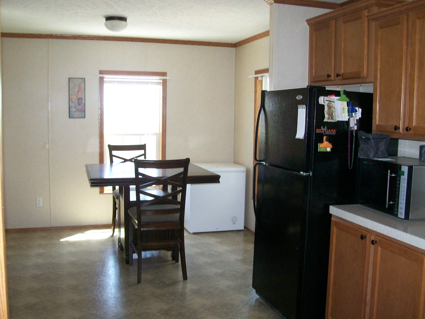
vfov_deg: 39.7
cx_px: 212
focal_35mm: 36
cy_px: 160
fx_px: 442
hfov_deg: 51.4
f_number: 2.7
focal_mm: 6
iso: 140
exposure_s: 1/64
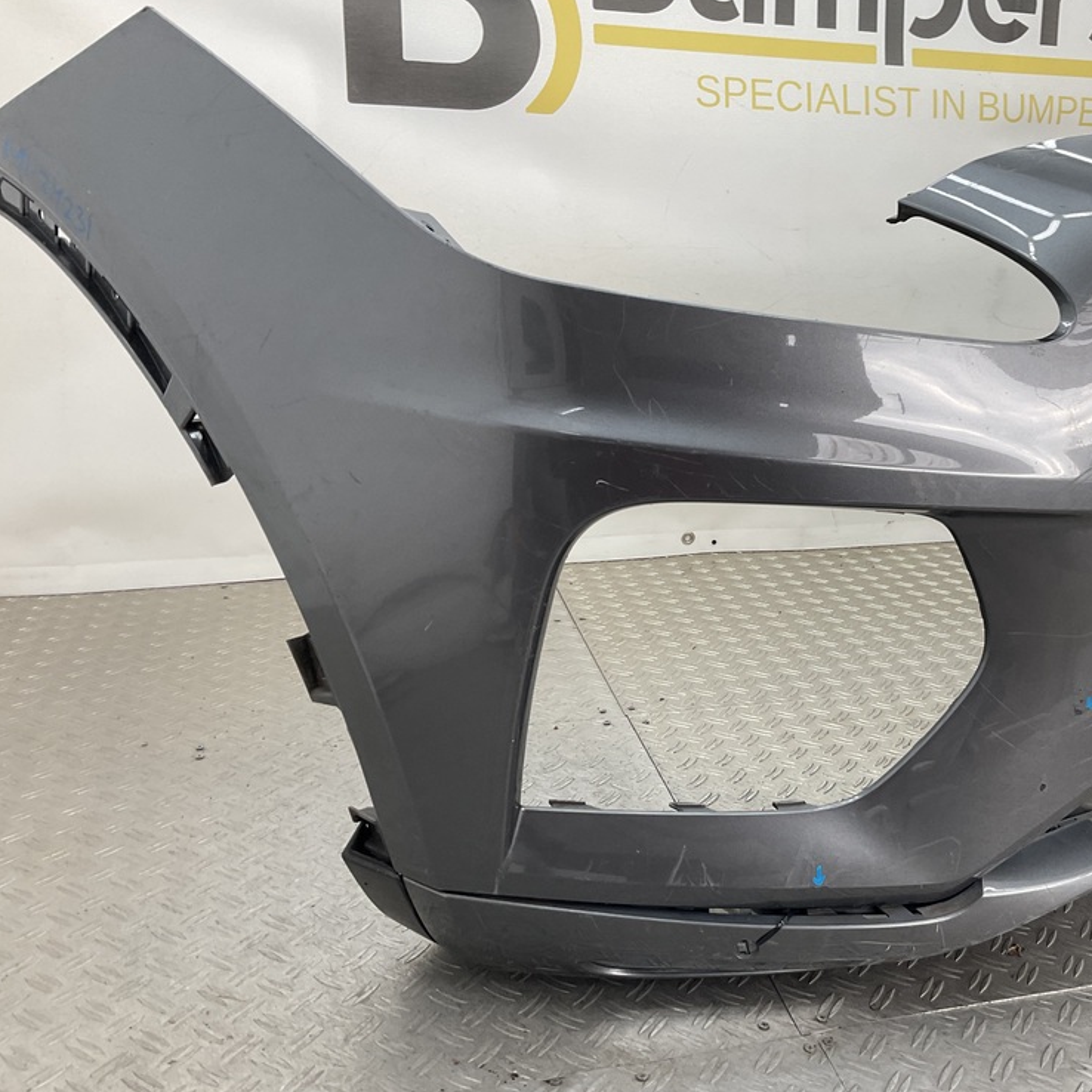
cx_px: 731
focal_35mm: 35
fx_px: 1249
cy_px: 552
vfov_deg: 47.2
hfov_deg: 46.5
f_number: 1.8
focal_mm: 3
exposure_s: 1/120
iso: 32
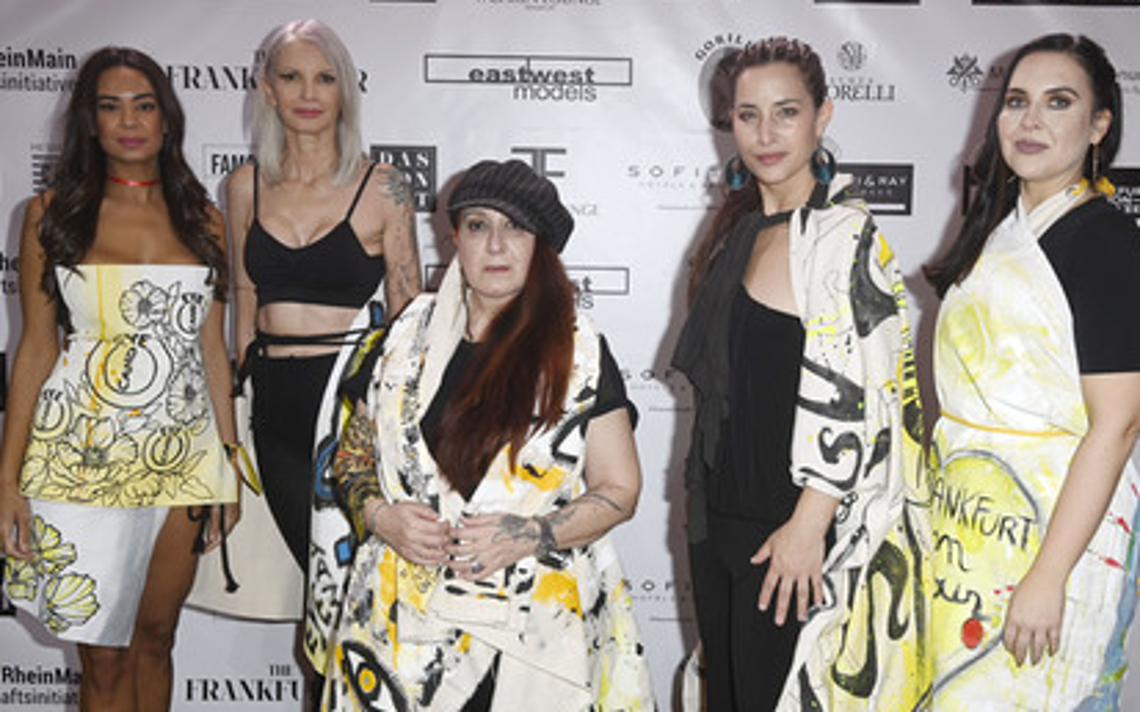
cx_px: 578
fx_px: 1243
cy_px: 364
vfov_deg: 32.0
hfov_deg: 49.3
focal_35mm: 40
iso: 500
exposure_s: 1/200
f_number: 5.6
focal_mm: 36
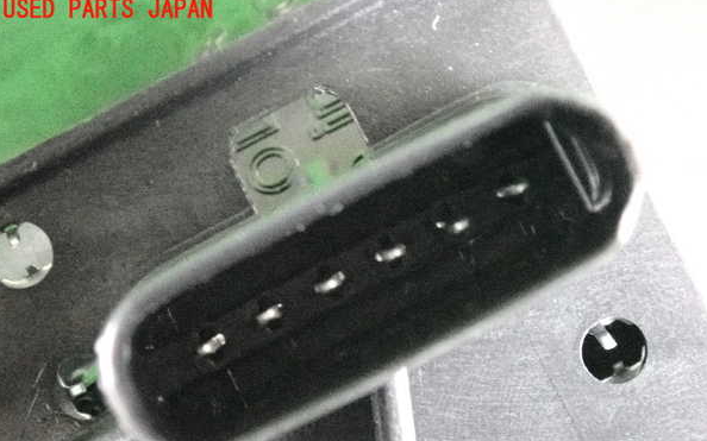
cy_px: 263
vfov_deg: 12.2
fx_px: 2061
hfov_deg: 19.5
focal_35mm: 107
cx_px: 354
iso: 12800
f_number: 4.9
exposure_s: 1/60
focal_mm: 18
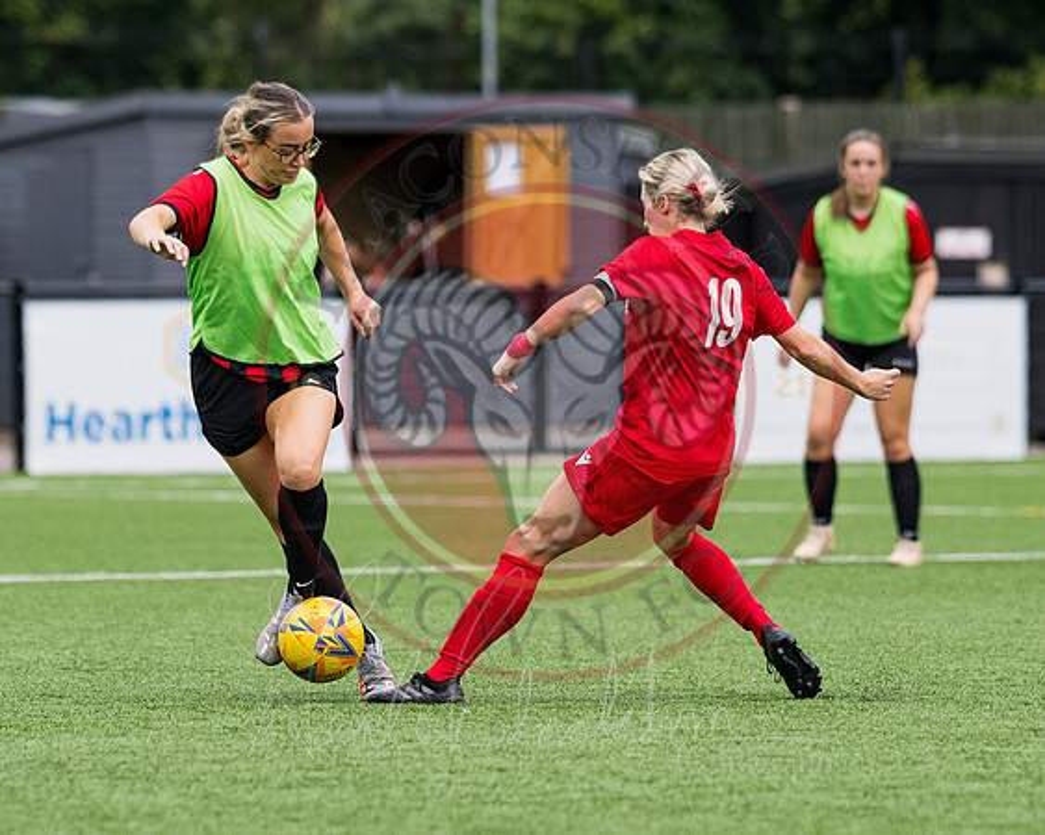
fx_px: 10920
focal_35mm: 353
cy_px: 563
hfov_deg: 5.5
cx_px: 548
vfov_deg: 4.4
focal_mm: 135
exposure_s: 1/5000
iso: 200
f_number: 2.1
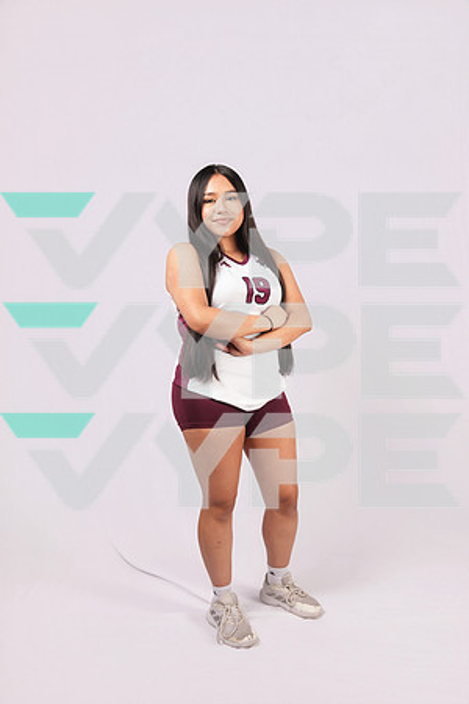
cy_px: 352
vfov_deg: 60.3
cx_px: 234
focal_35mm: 31
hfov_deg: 42.3
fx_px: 606
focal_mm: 31
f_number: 5.6
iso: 160
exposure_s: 1/125
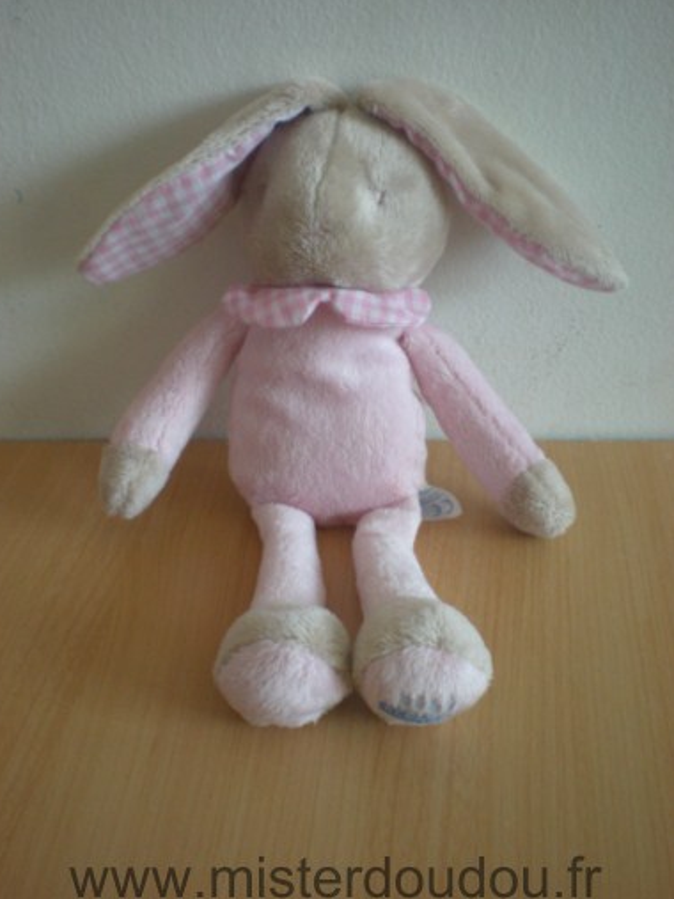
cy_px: 452
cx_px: 333
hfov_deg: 36.8
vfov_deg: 47.9
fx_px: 1013
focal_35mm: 39
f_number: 3.1
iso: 200
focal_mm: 6.3
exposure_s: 1/19.6
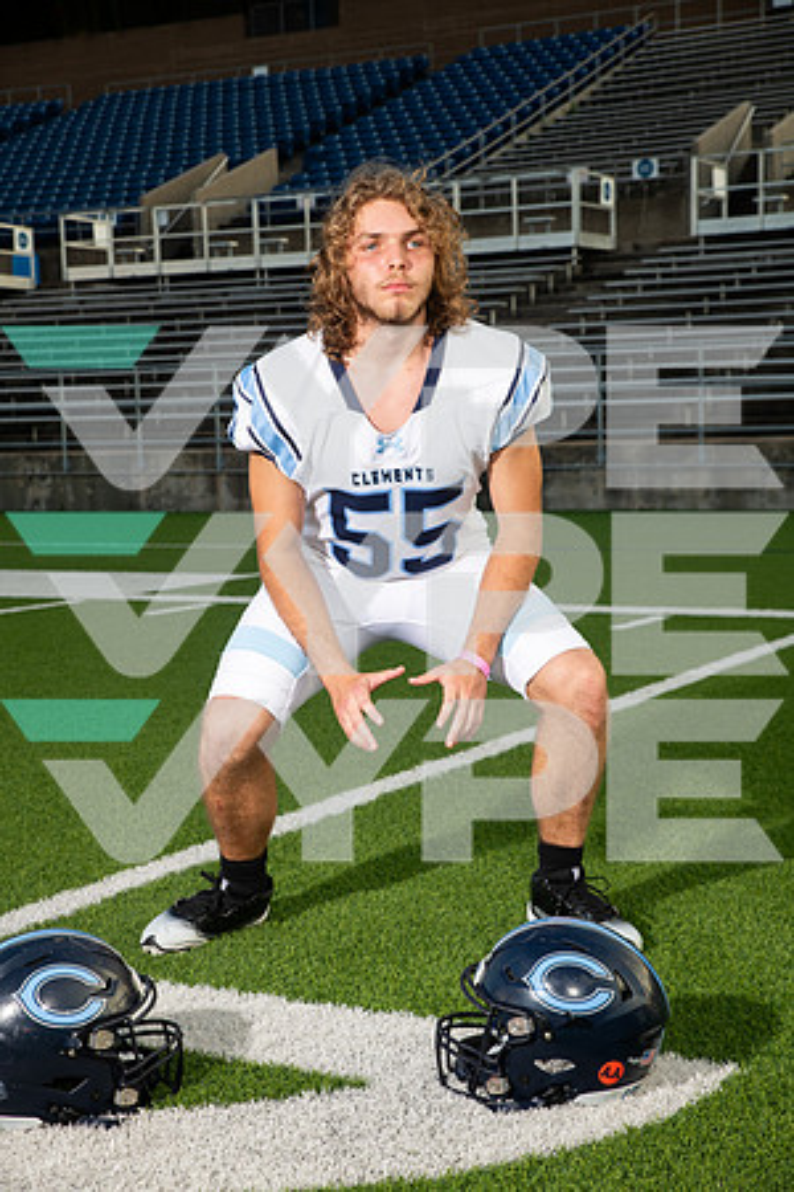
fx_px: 1919
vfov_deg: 34.5
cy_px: 596
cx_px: 397
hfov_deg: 23.4
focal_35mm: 58
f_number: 7.1
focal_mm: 58
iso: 160
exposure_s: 1/320
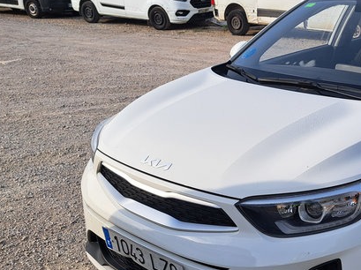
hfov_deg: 38.9
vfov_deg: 30.6
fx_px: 490
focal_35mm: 47
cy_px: 176
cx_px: 288
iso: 50
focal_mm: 5.23
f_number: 1.8
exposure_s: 1/683
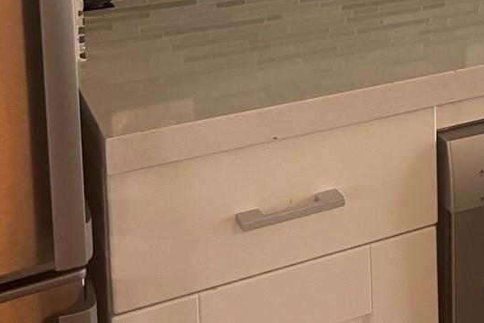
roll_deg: -0.4
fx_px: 1089
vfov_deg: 15.4
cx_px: 648
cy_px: -178
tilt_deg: -6.9
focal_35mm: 81
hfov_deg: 22.2
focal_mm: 5.7
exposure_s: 1/82
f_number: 1.5
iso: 125
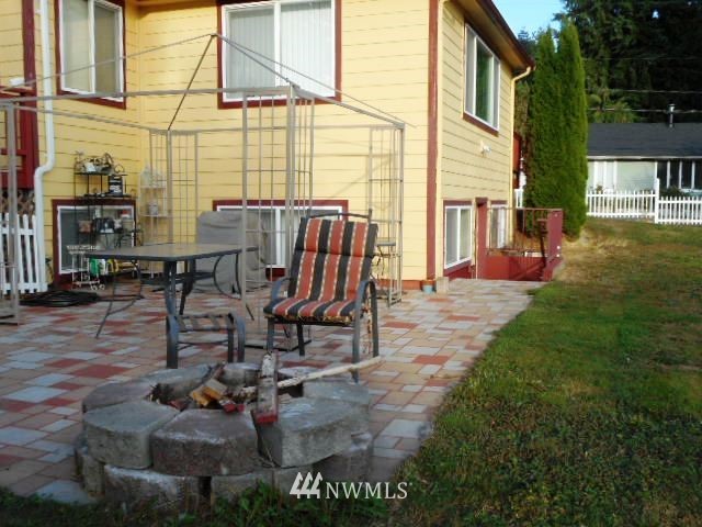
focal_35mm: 39
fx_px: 791
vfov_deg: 36.8
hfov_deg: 47.9
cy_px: 264
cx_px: 351
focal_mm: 6.9
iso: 80
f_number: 4.5
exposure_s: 1/160
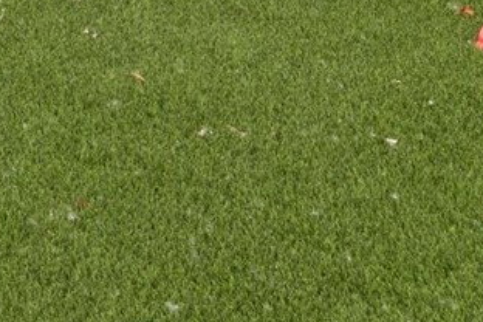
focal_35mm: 146
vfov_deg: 8.0
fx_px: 1959
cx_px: -243
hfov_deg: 13.3
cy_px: -647
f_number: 10
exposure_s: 1/250
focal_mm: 21
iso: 400
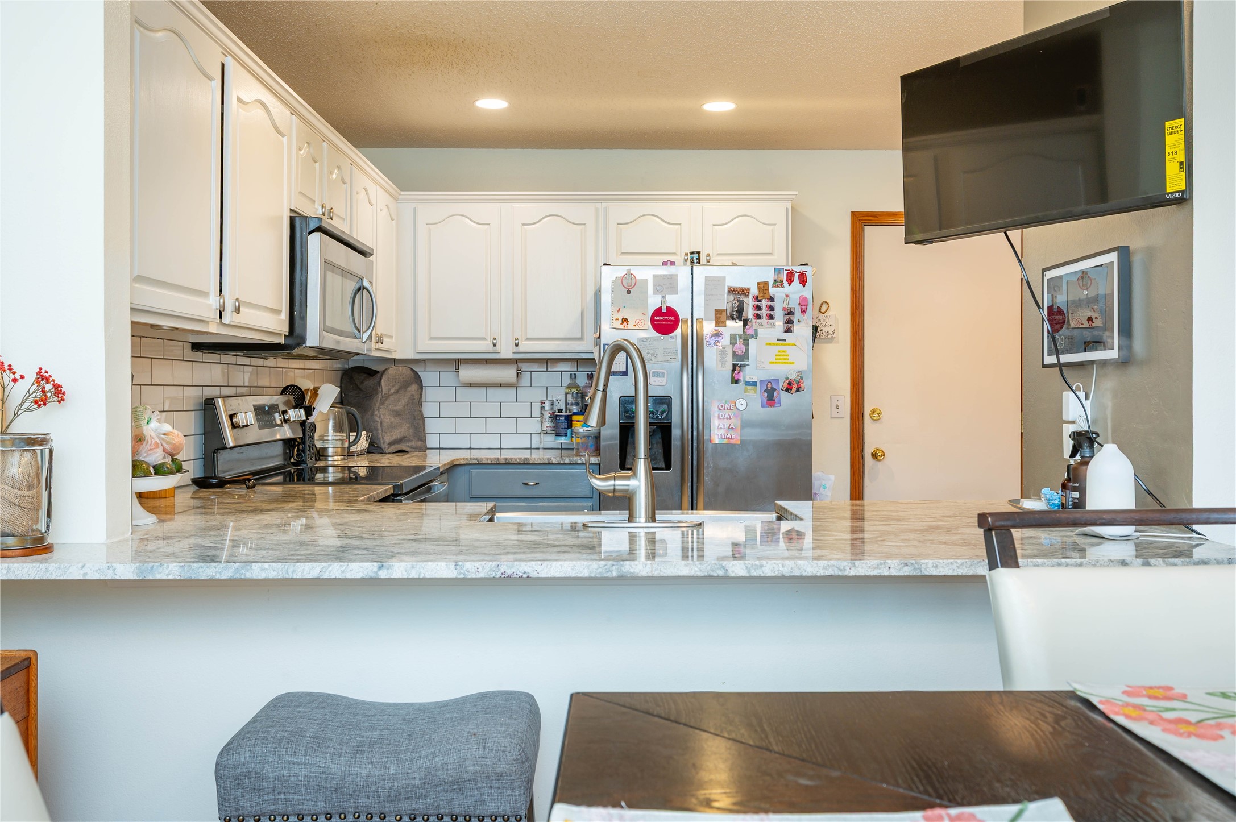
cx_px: 618
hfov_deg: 62.0
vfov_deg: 43.5
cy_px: 411
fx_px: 1029
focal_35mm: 30
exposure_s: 1/6
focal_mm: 30
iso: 250
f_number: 9
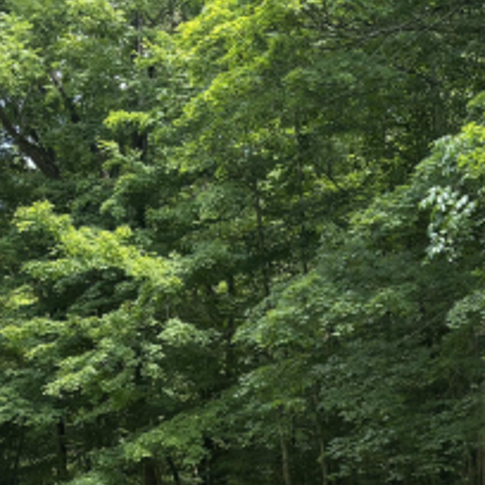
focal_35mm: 75
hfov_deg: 23.1
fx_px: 1189
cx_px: 263
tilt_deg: -2.1
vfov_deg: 21.7
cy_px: 554
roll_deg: +0.4
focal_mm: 5.96
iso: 50
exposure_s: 1/622
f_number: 1.6
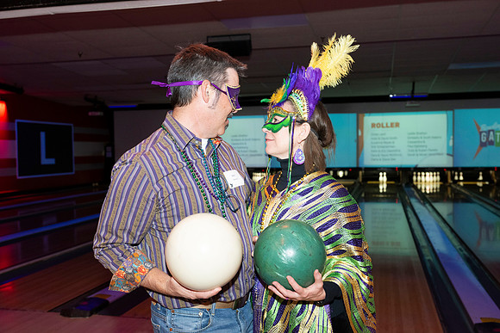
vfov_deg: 35.1
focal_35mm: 38
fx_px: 528
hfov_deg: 50.7
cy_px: 166
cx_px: 250
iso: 1600
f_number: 5.6
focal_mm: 38
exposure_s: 1/60
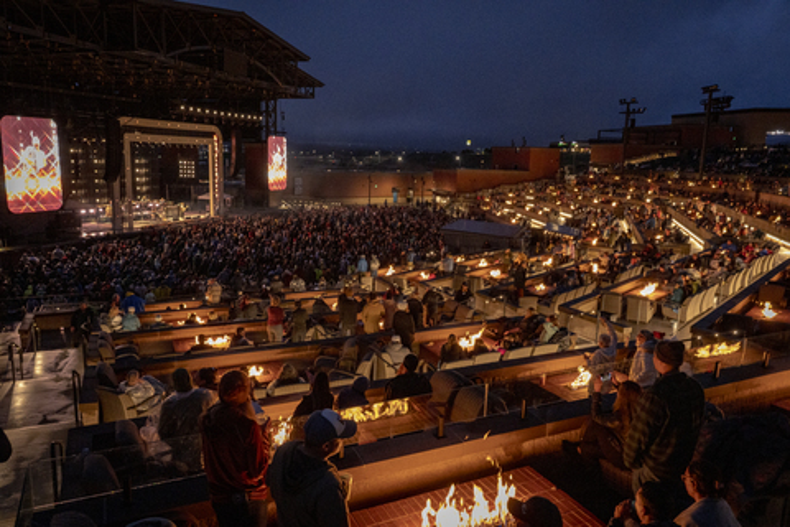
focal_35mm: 25
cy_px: 264
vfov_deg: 51.3
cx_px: 395
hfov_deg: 71.5
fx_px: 549
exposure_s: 1/80
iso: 2000
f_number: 4
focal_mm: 17
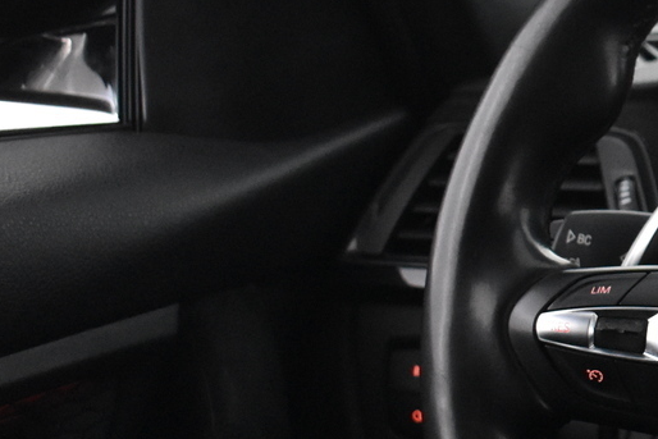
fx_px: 2332
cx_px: 928
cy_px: 325
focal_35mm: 128
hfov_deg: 15.1
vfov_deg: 10.7
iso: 3200
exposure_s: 1/40
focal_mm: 27
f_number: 4
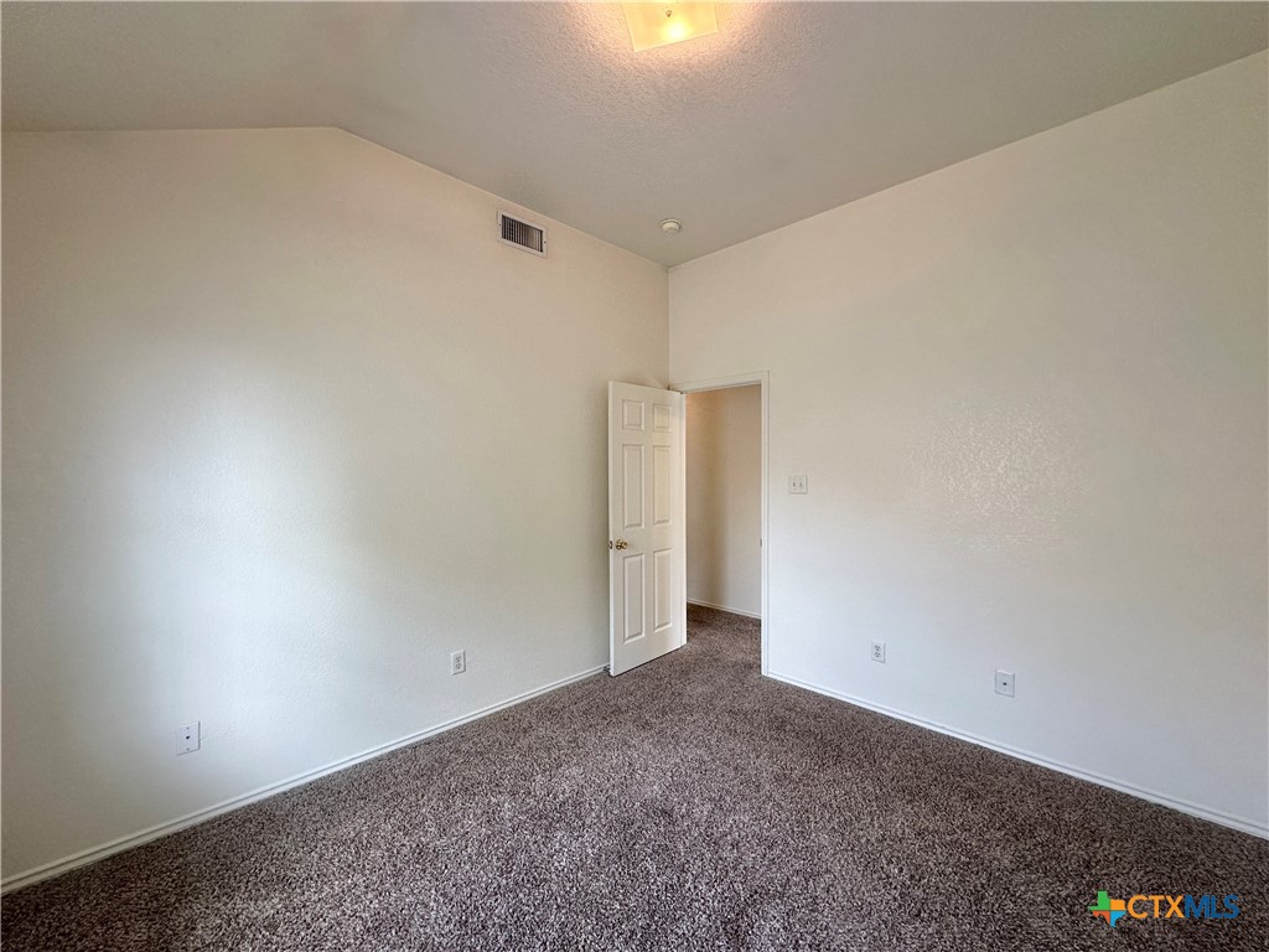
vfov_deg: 85.7
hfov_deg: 102.1
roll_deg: -1.3
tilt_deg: -0.8
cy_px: 476
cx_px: 634
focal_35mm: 14
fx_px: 513
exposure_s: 1/120
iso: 160
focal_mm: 2.22
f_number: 2.2
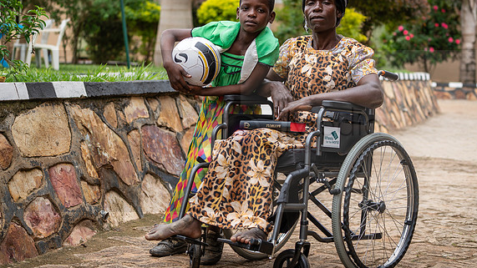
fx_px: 1075
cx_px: 251
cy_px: 130
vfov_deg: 14.2
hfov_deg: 25.0
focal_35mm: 85
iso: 100
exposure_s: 1/320
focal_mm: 77
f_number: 4
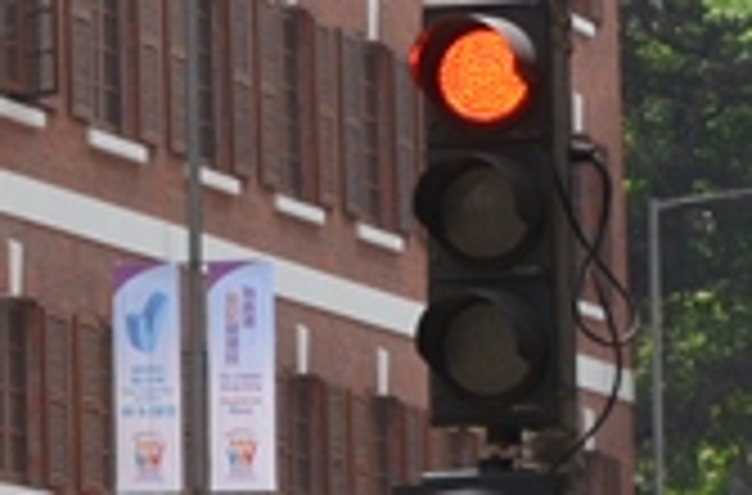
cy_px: 32
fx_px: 5369
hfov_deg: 7.6
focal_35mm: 258
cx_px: -806
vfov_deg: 5.3
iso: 200
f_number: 7.1
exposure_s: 1/200
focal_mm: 28
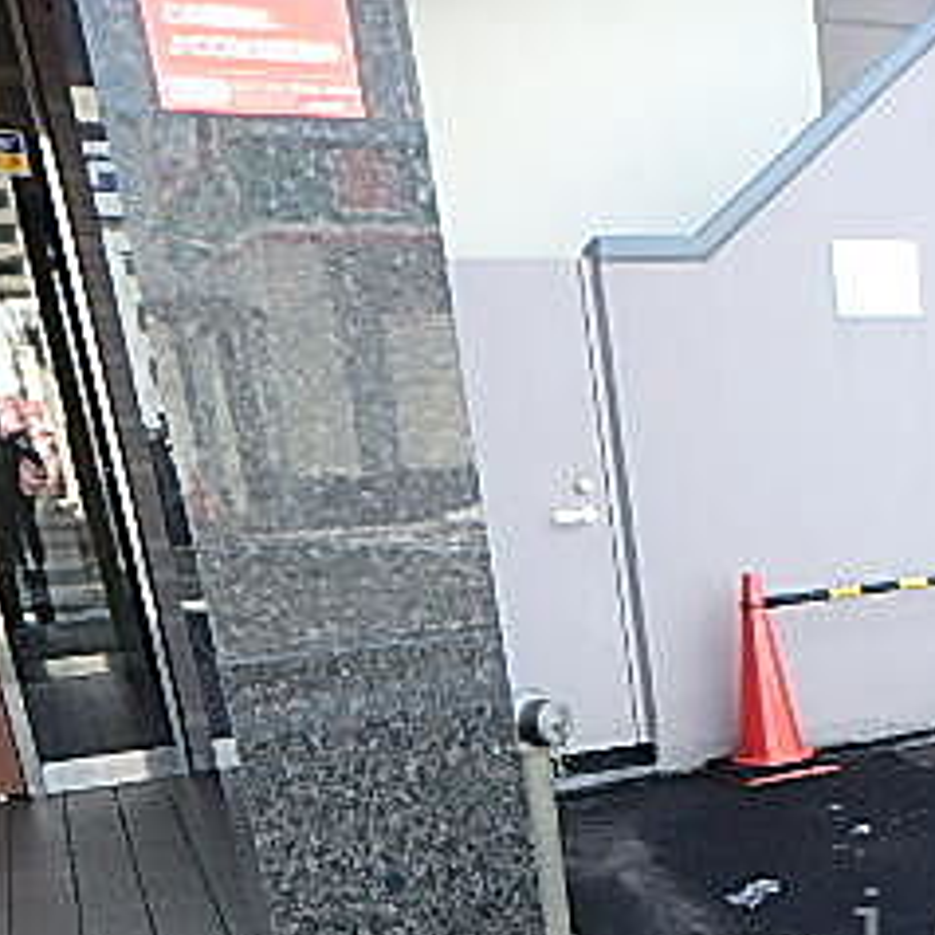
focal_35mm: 50
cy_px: 935
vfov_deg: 31.5
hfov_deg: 29.4
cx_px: 1116
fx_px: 1528
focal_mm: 3.7
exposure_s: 1/160
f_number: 3.5
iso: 125
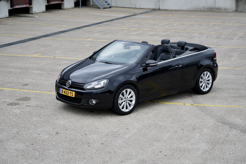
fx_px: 479
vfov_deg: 19.5
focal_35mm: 70
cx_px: 123
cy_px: 82
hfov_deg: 28.8
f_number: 6.3
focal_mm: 70
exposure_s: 1/200
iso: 100
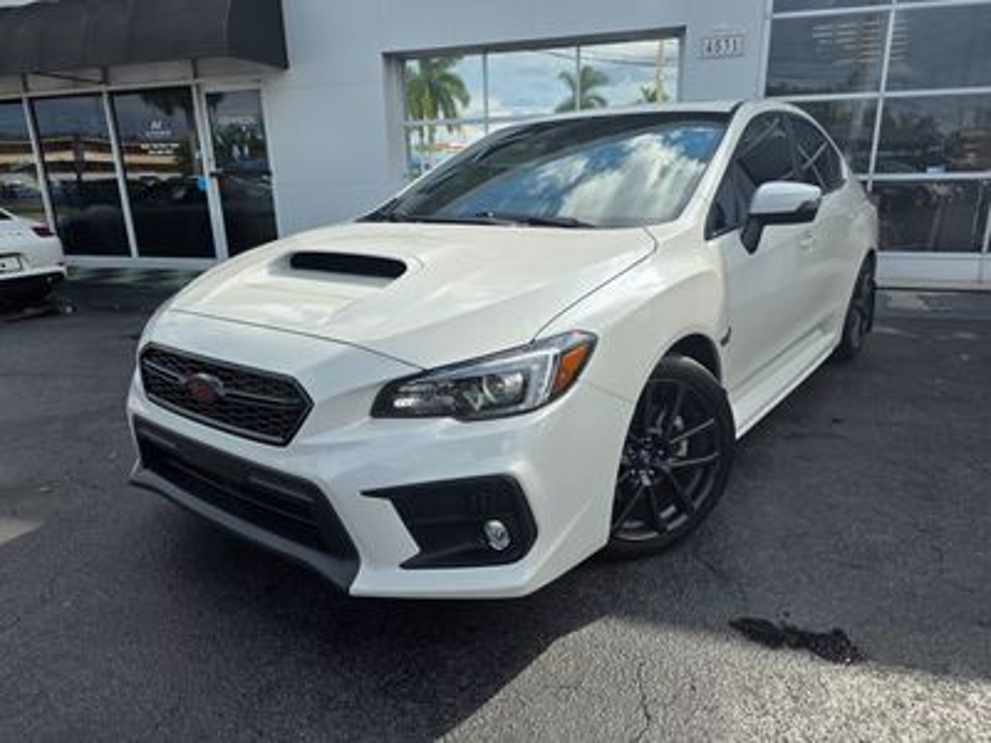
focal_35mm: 23
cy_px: 372
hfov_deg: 73.9
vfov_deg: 58.9
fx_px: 658
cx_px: 496
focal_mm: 6.3
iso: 80
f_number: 1.7
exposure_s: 1/4057
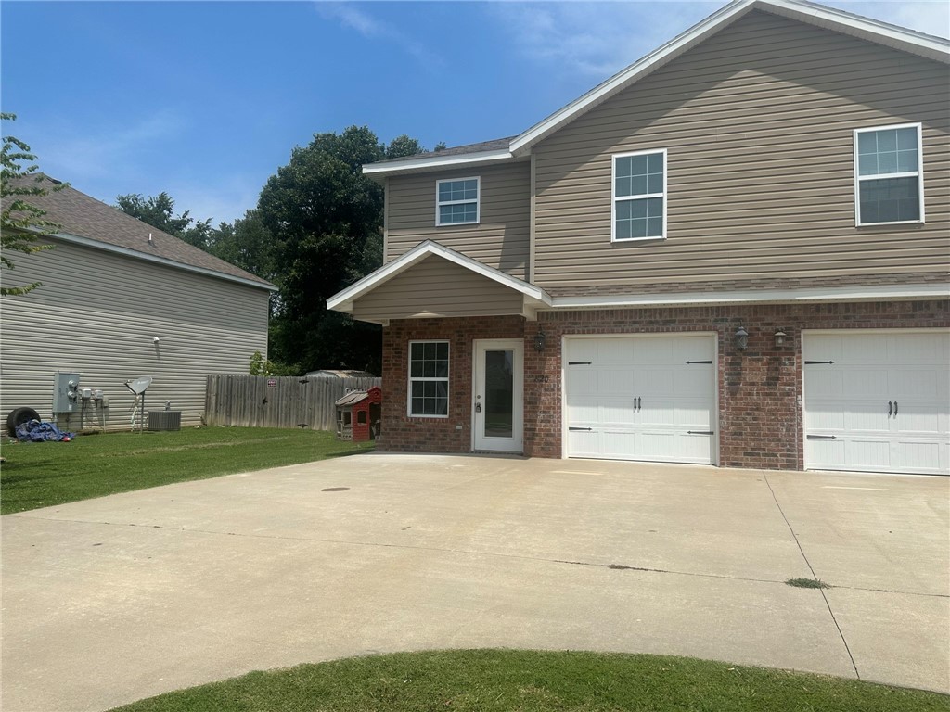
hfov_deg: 71.6
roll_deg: -1.1
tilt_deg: +3.0
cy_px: 356
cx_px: 475
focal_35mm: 24
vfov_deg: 56.8
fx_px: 659
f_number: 1.78
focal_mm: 6.86
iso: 80
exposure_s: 1/7042
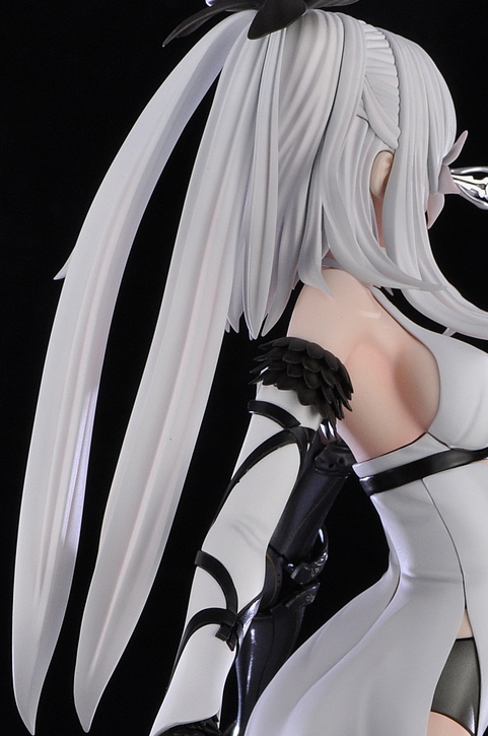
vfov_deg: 5.7
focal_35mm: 359
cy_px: 832
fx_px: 7324
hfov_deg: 3.8
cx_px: 271
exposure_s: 1/30
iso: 400
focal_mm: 90
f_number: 16
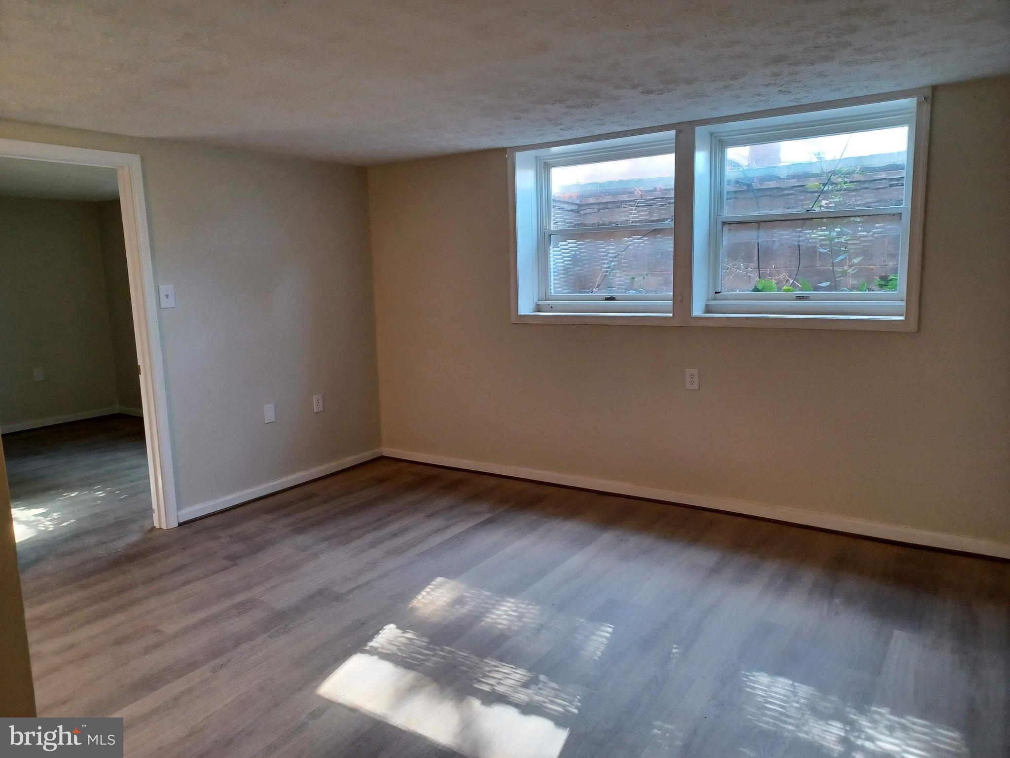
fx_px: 729
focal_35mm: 25
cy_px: 379
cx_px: 505
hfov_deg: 69.4
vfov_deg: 54.9
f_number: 1.8
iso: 320
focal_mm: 4.6
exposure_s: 1/40
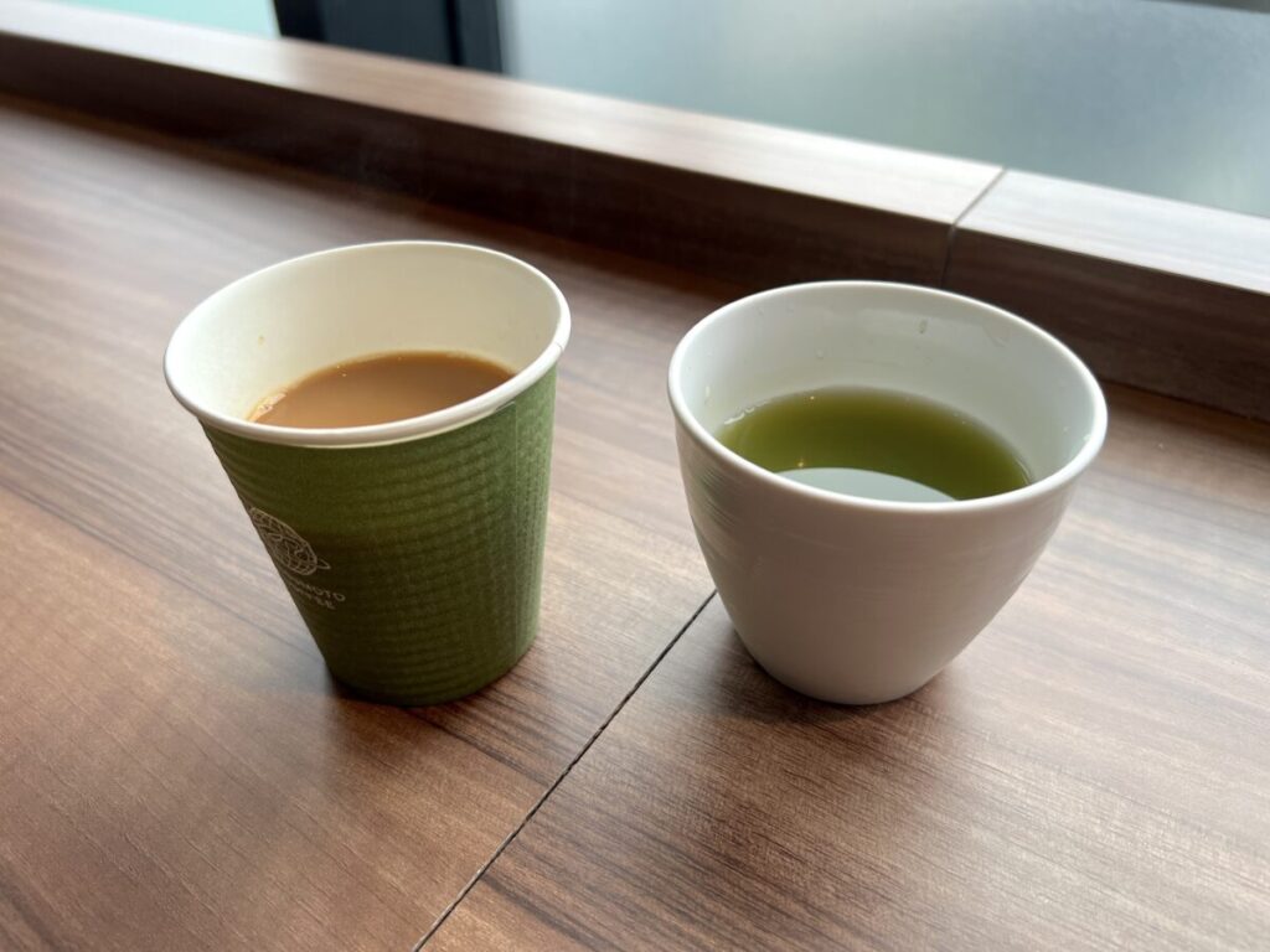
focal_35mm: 26
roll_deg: +0.9
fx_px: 954
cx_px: 635
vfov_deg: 53.1
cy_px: 476
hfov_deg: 67.3
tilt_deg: -36.9
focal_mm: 5.7
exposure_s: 1/572
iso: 50
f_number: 1.5
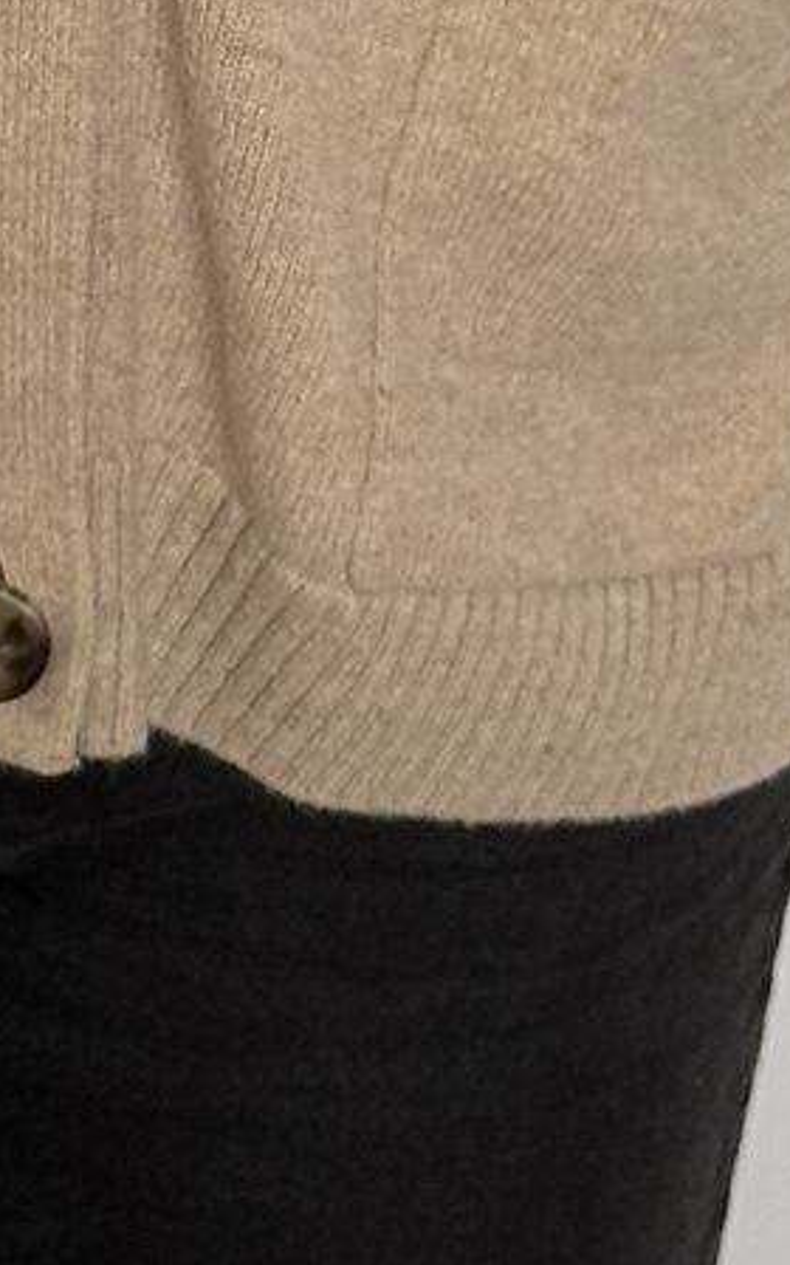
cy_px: 73
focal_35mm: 218
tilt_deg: -18.7
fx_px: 7510
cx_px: 59
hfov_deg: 6.0
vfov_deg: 9.6
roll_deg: -2.2
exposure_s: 1/121
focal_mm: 6.76
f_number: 1.78
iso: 80
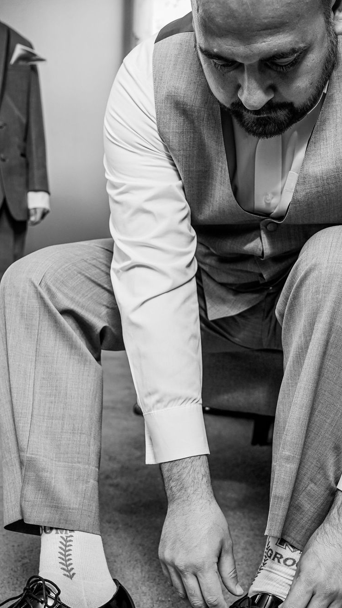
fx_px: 661
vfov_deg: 49.4
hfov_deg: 28.9
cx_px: 211
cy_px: 320
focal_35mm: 41
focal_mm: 23
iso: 200
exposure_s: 1/125
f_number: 2.8
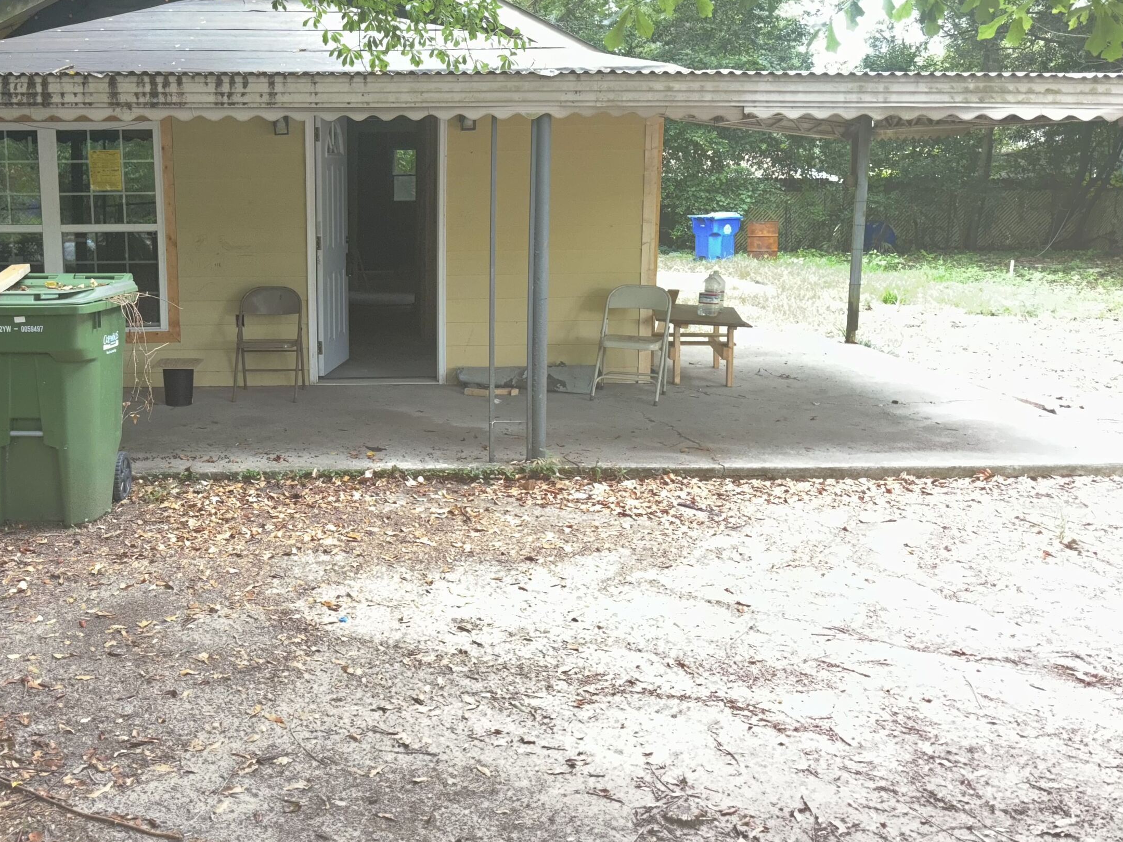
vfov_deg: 38.5
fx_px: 1200
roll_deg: +0.4
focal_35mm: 37
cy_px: 338
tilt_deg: -8.6
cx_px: 339
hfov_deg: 48.9
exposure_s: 1/121
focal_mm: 5.96
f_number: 1.6
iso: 250
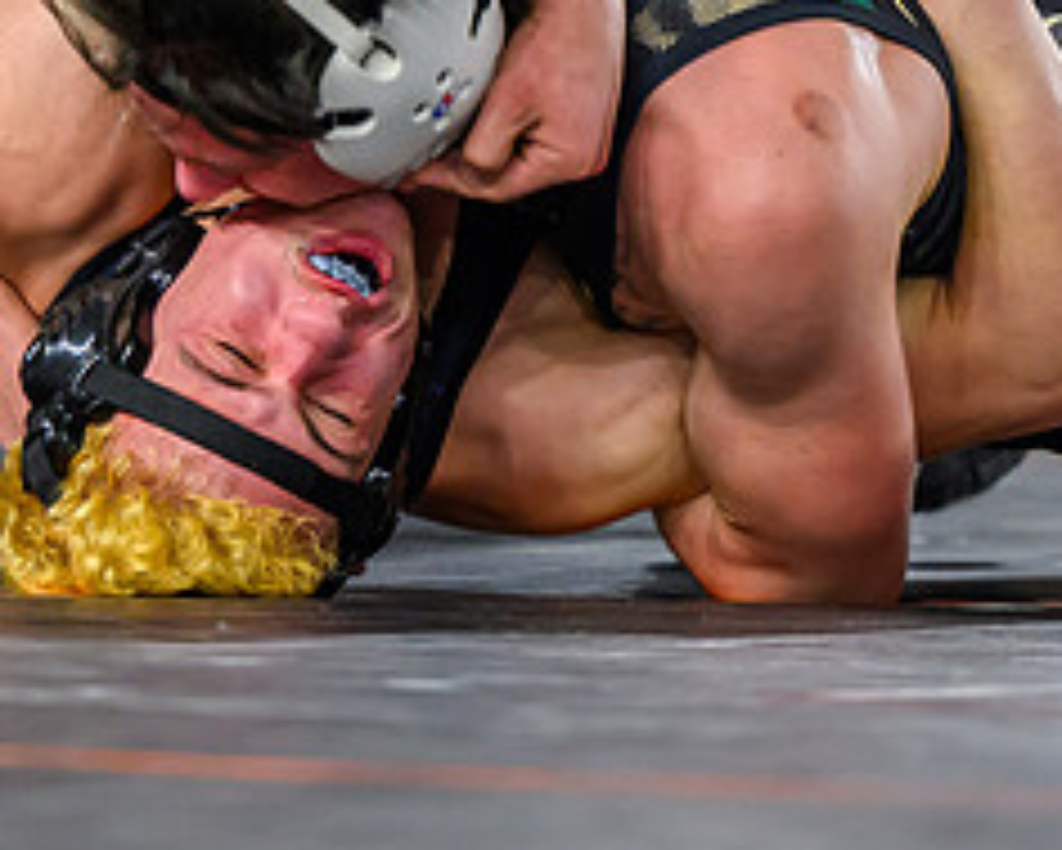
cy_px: -480
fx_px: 16854
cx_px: 420
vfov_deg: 2.9
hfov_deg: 3.6
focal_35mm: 536
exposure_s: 1/800
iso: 2500
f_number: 2.8
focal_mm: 145
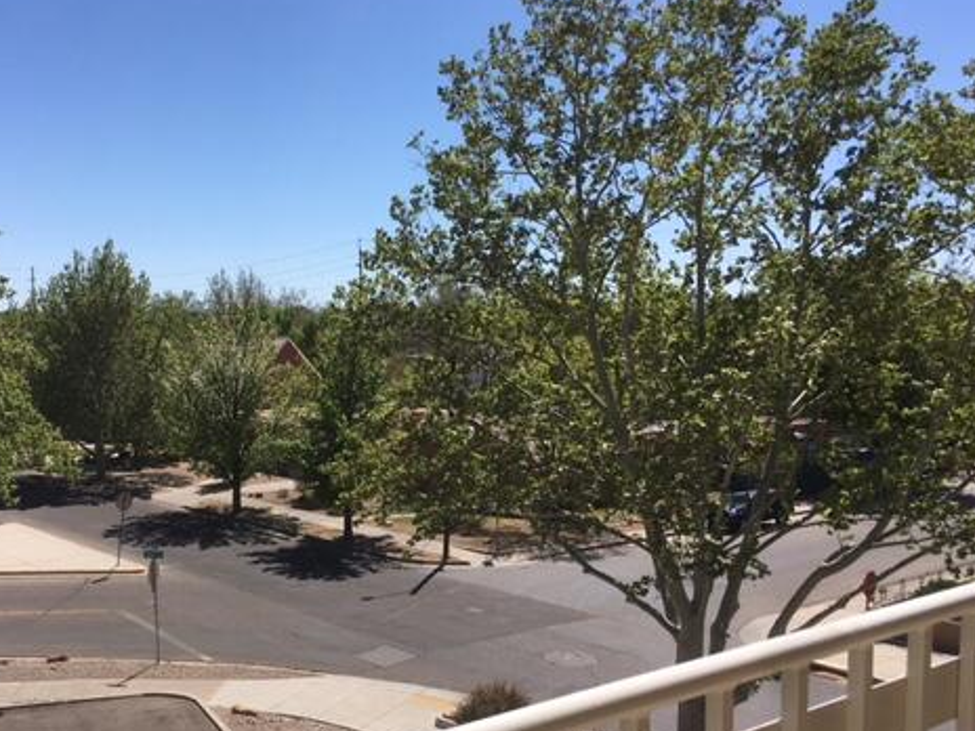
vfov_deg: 35.7
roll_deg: +0.7
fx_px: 1127
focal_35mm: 40
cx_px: 336
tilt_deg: -7.5
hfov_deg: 46.2
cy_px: 475
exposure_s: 1/2079
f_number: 2.2
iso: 25
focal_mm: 4.15
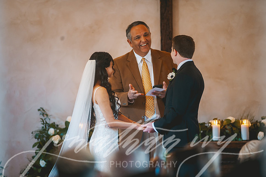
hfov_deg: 6.9
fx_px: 2215
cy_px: 88
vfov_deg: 4.6
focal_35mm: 300
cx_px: 133
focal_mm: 300
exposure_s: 1/80
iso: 800
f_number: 2.8
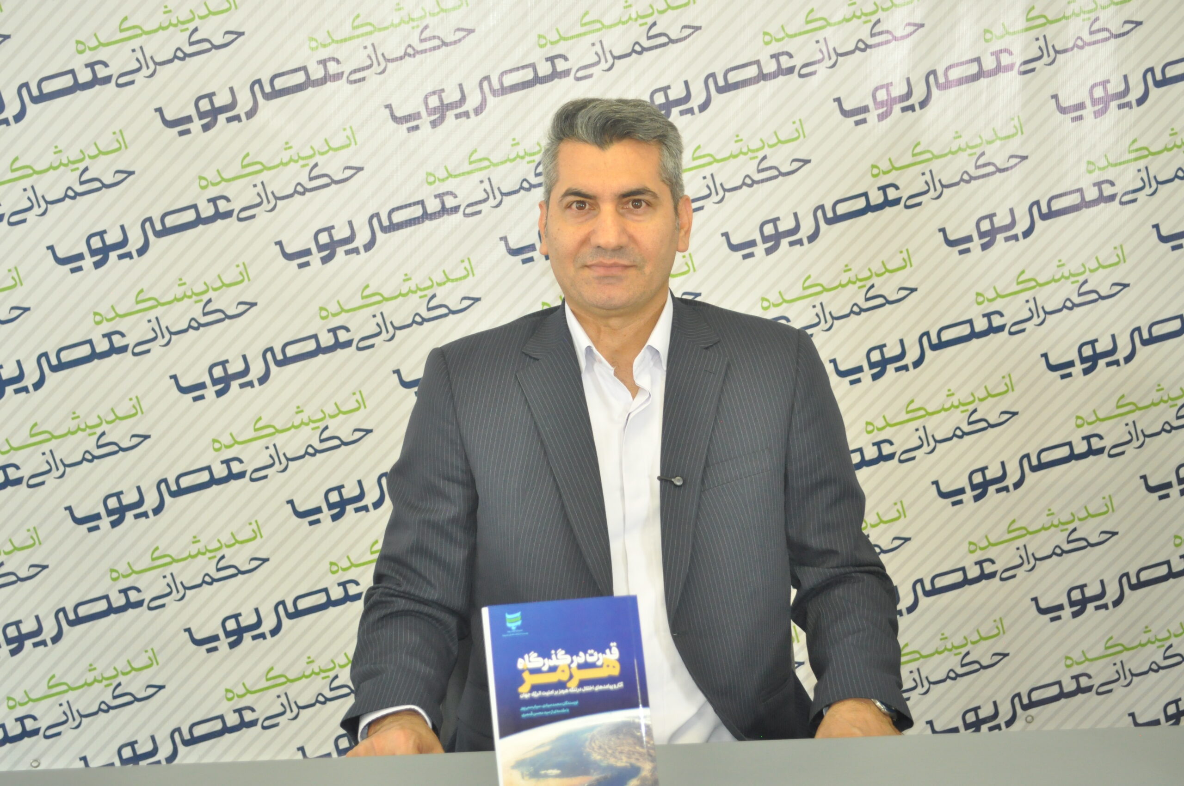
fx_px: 1724
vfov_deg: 25.7
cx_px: 592
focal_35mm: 52
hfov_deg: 37.9
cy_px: 393
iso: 1250
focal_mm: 35
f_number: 5.6
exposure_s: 1/60
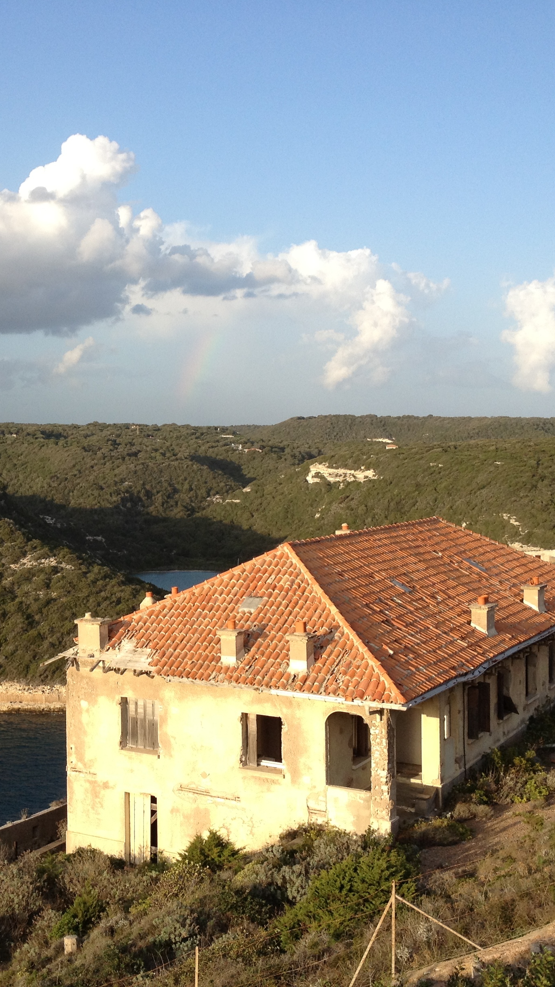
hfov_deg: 23.1
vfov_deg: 40.6
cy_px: 493
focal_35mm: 51
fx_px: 1334
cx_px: 86
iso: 64
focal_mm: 4.28
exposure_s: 1/778
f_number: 2.4
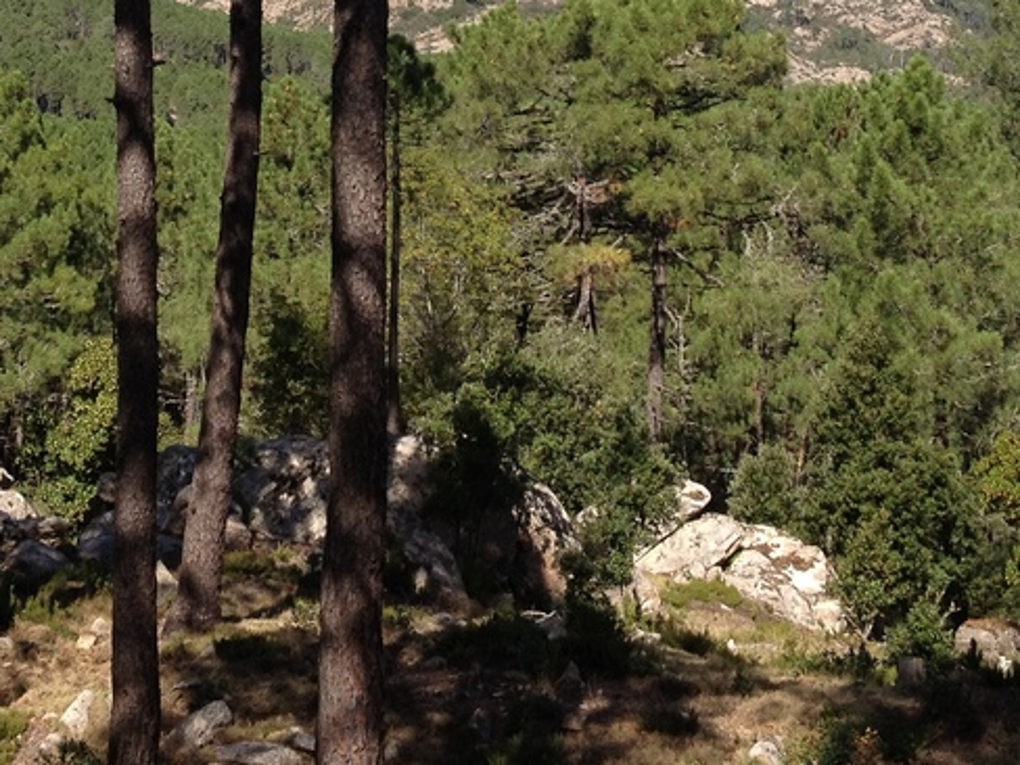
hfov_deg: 22.7
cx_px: 395
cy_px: 4
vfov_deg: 16.8
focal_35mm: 86
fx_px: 2534
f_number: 2.4
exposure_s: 1/1255
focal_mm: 4.28
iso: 64
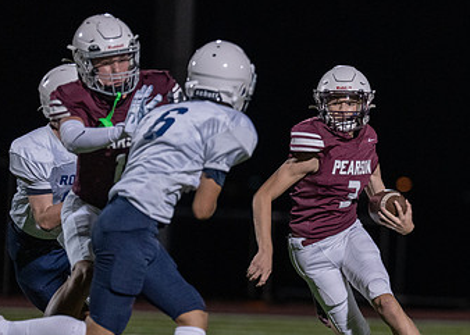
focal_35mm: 457
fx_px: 6097
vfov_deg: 3.1
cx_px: 440
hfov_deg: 4.4
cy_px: 176
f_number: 2.8
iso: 3200
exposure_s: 1/1000
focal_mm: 200
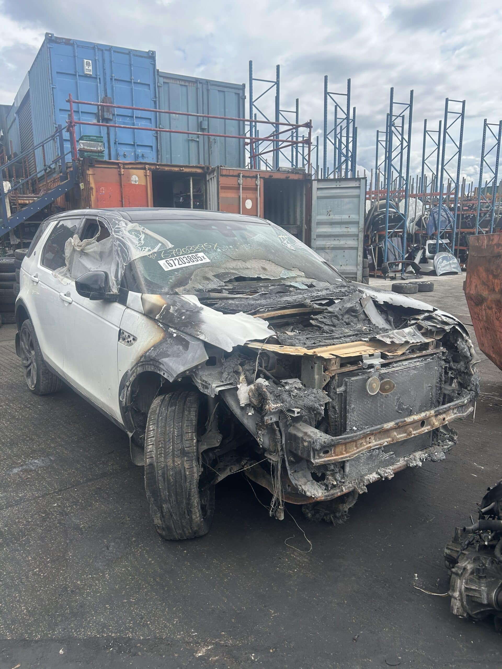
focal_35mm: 26
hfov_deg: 53.1
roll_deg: +0.4
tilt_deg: -12.6
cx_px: 251
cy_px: 334
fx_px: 503
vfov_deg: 67.3
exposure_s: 1/2252
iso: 50
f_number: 1.5
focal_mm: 5.7
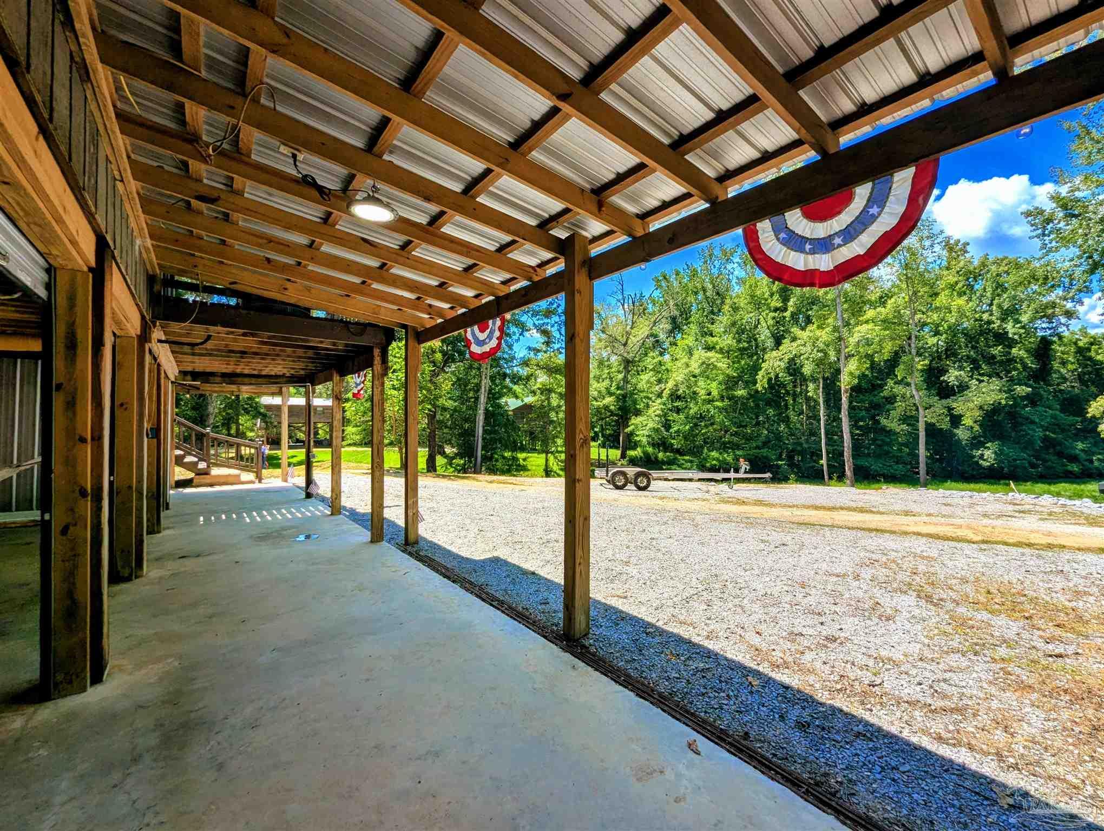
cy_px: 416
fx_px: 415
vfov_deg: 90.1
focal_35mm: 13
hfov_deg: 106.1
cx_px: 552
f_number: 2.2
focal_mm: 1.95
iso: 41
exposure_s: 1/1049
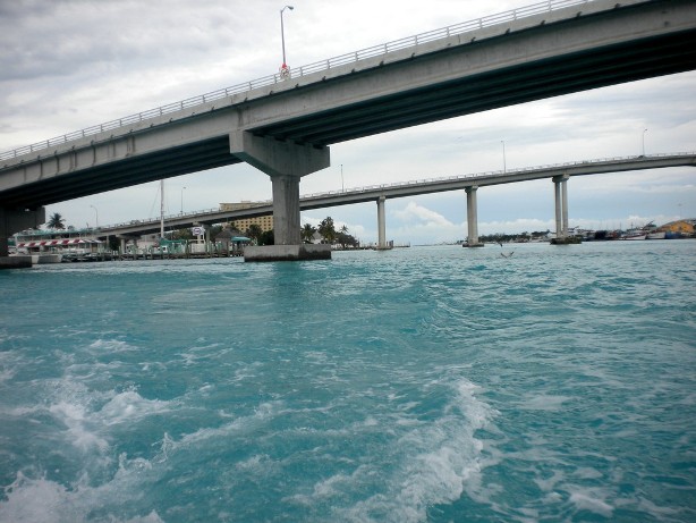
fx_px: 704
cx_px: 348
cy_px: 262
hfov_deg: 52.6
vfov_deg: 40.7
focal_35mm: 35
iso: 80
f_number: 4.6
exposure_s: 1/285
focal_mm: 6.3
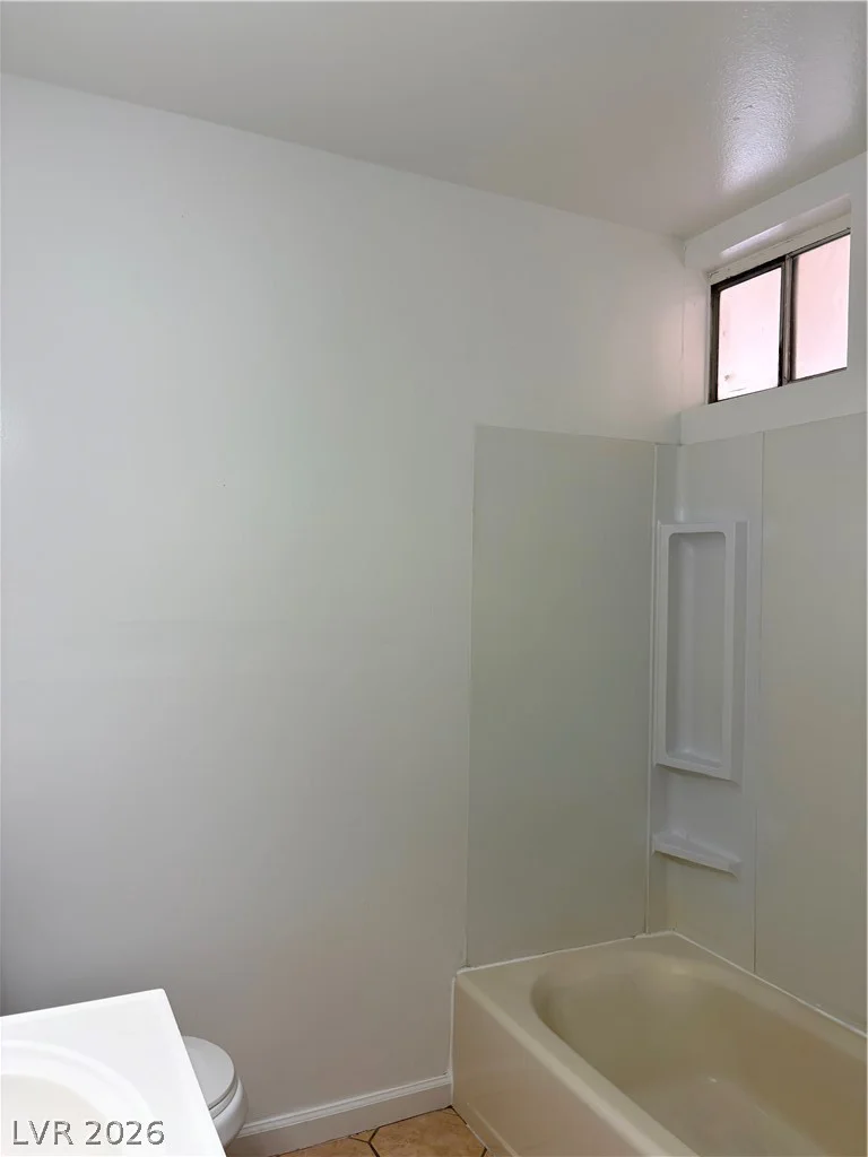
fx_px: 869
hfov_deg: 53.1
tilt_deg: +0.3
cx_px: 434
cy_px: 578
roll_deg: -1.2
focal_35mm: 26
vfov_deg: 67.3
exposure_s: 1/120
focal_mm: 5.96
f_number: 1.6
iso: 80
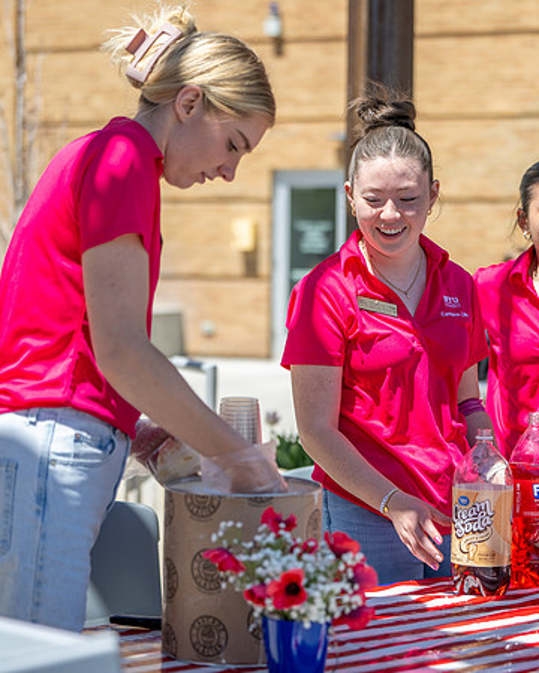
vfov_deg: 18.8
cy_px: 336
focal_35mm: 102
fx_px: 2034
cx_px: 283
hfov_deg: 15.1
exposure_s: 1/640
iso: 50
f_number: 2.8
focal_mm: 72
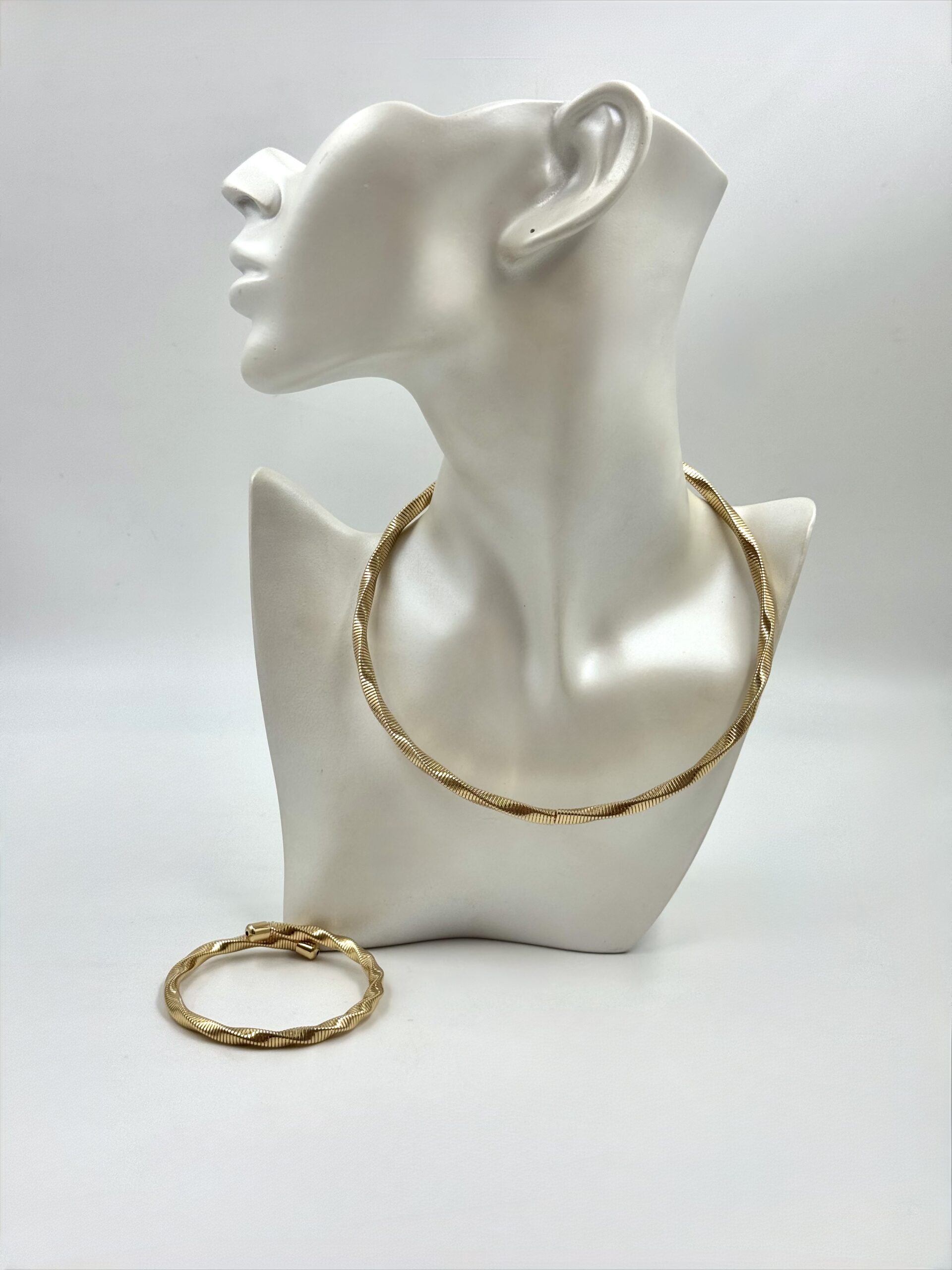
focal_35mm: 48
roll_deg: +0.8
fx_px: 1760
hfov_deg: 30.3
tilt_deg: -16.4
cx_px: 476
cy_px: 635
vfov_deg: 39.7
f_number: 1.78
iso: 64
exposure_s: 1/1172
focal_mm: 6.76
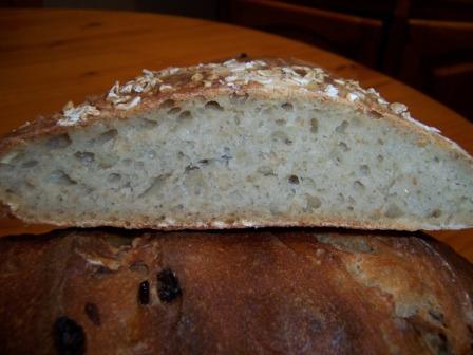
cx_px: 236
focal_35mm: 33
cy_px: 178
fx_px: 451
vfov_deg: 42.9
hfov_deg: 55.4
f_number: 2.8
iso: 80
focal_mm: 5.5
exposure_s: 1/60
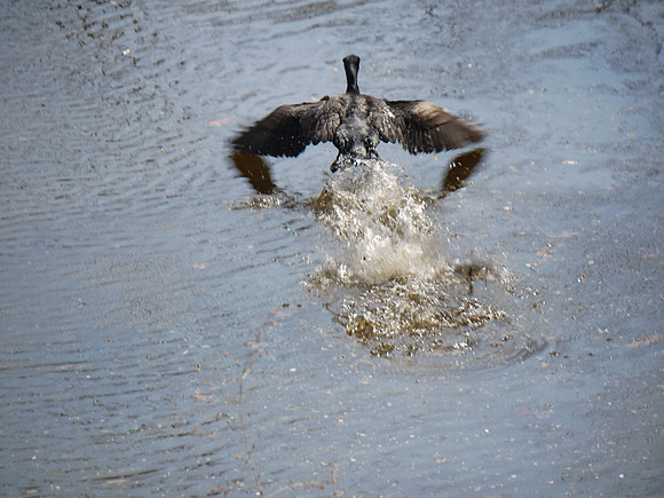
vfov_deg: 2.5
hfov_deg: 3.3
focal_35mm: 600
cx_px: 332
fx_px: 11509
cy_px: 249
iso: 100
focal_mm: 300
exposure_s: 1/250
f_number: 6.3
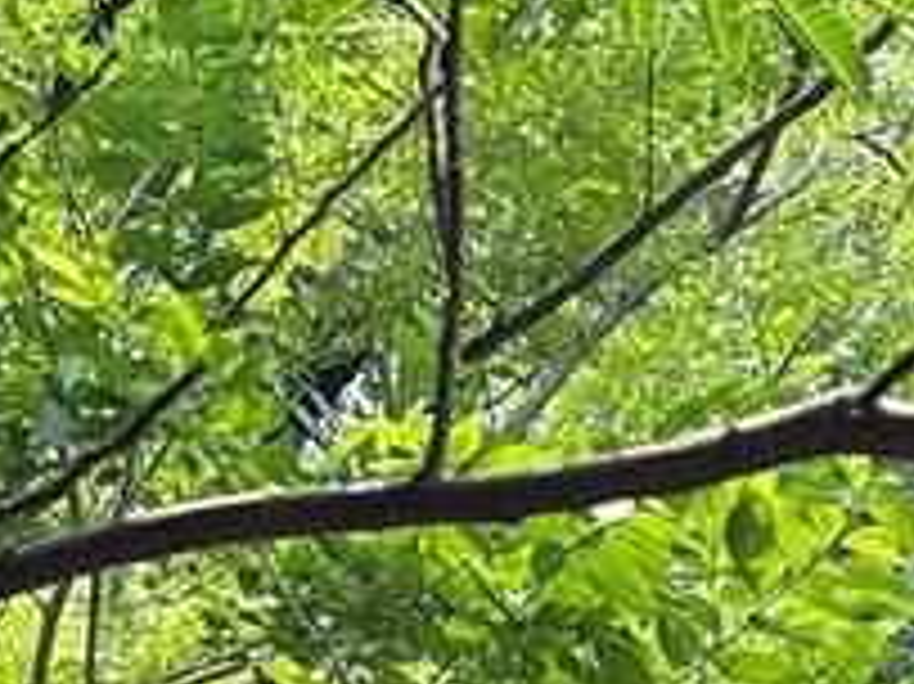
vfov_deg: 10.5
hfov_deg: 16.2
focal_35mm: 121
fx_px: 3193
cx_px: 203
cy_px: 1670
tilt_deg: -0.6
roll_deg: +0.9
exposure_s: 1/363
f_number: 1.78
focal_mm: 6.76
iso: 80
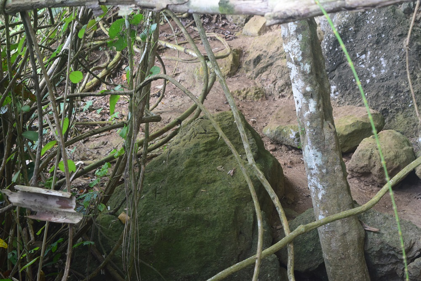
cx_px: 210
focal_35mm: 82
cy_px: 140
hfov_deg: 24.6
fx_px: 965
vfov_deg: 16.6
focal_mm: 55
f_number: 6.3
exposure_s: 1/15
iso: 640
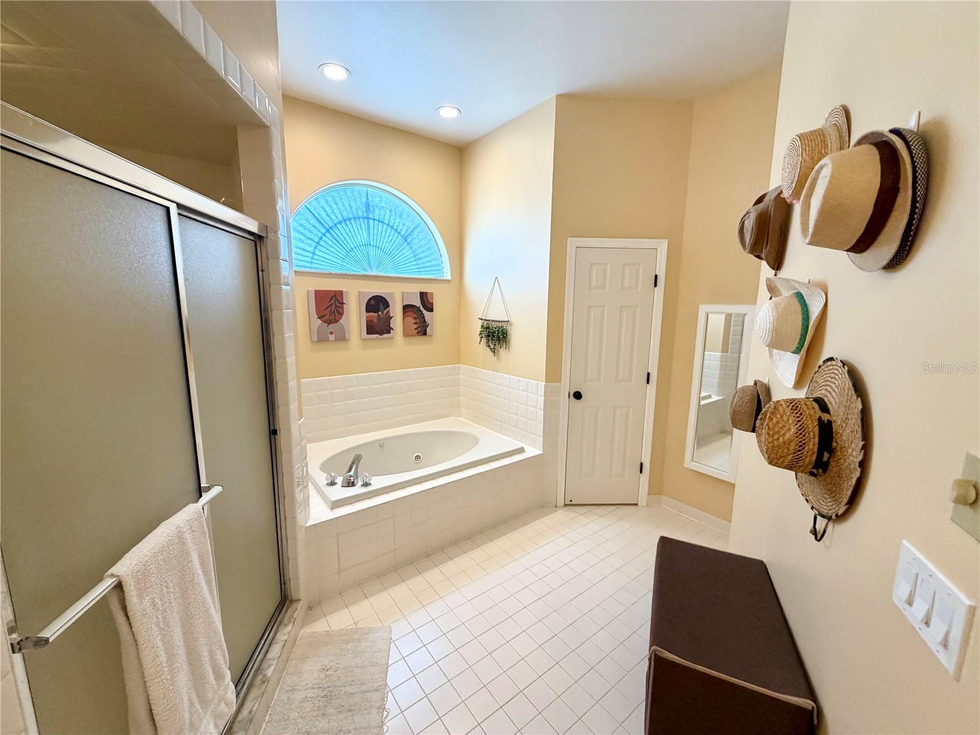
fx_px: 396
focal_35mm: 14
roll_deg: -2.4
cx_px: 490
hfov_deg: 102.1
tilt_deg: -7.4
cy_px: 368
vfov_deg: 85.7
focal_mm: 2.22
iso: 250
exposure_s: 1/120
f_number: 2.2
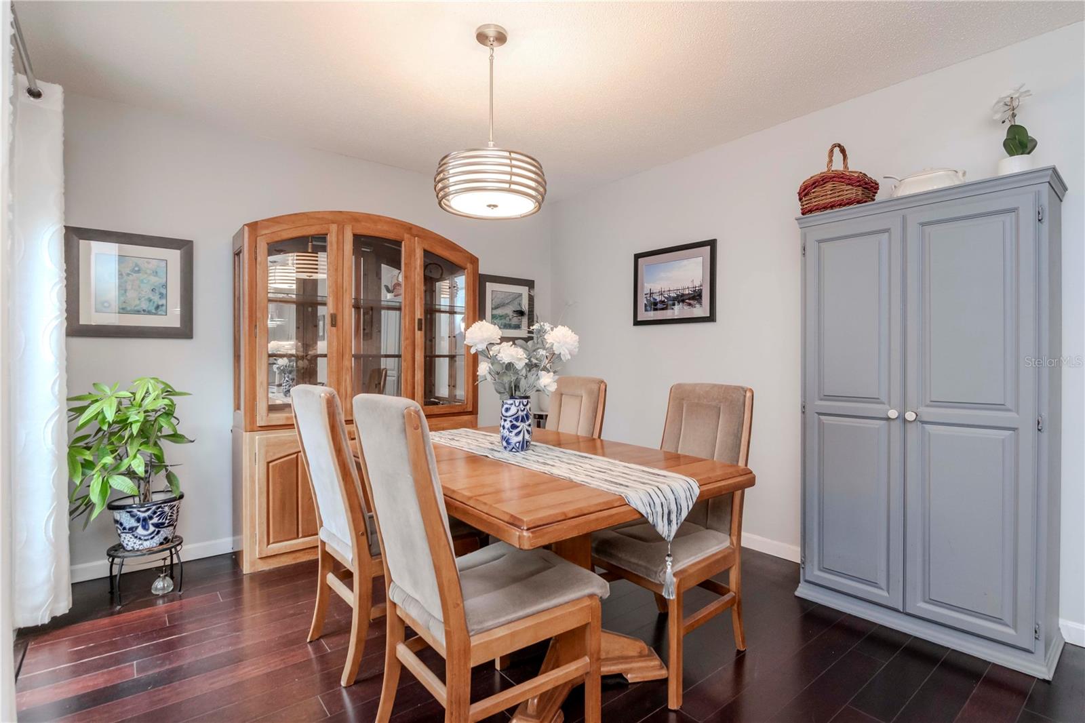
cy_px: 362
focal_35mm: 16
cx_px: 542
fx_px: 497
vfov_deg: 72.0
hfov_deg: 95.0
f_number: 9
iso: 800
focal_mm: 11
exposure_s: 1/10
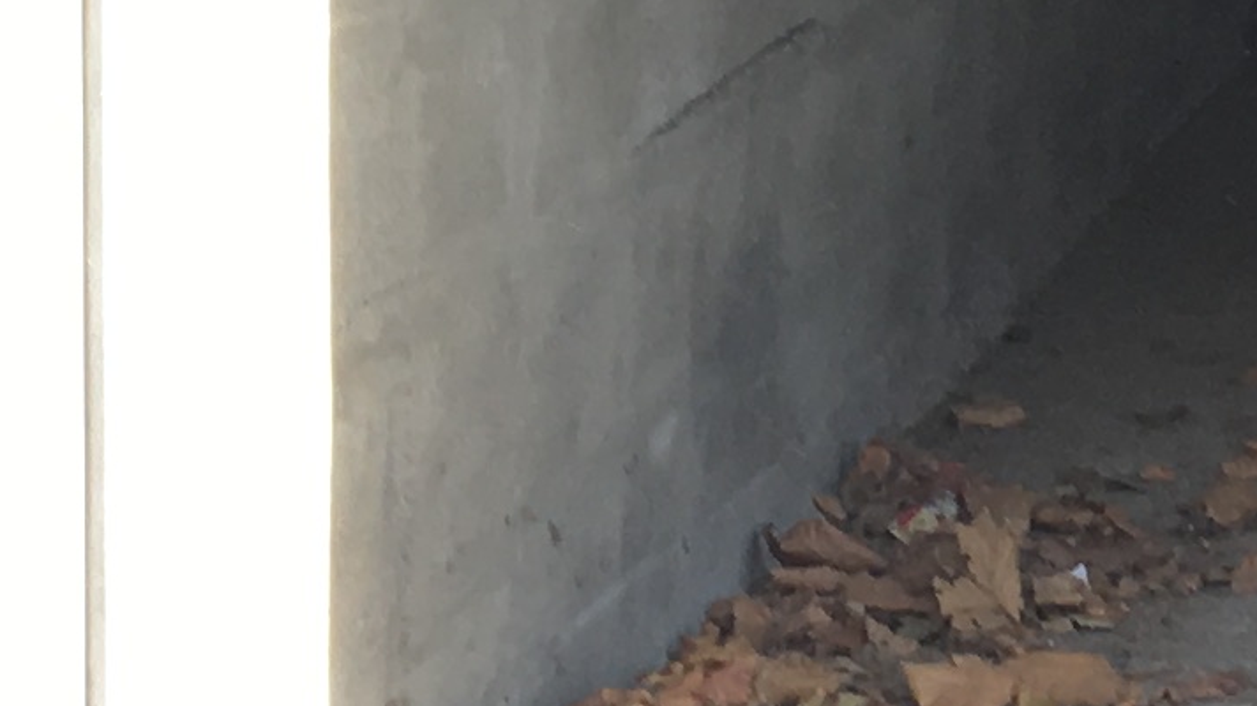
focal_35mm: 179
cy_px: -540
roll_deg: +1.0
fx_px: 5964
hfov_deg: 11.4
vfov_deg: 6.6
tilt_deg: -3.2
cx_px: 2053
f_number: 2.2
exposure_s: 1/100
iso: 32
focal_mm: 4.15
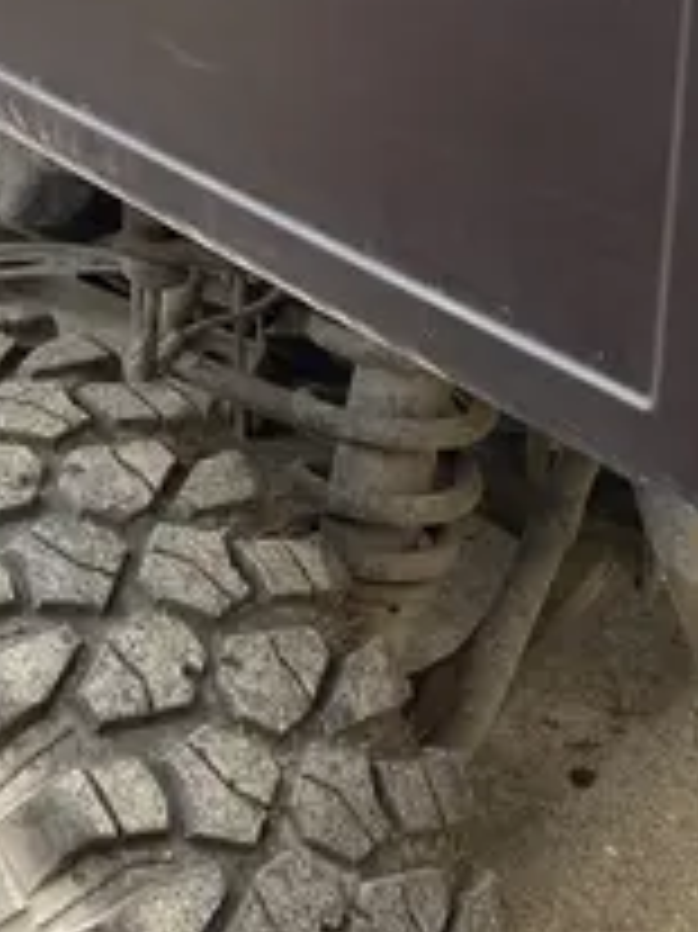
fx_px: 2476
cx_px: 126
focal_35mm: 92
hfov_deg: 15.9
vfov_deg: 18.8
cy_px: -471
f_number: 1.8
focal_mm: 4.25
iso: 32
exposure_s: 1/170
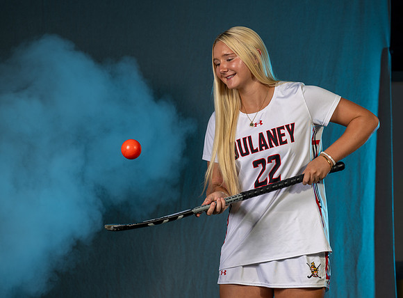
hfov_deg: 13.0
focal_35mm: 153
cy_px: 136
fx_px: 1774
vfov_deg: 9.6
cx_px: 242
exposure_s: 1/200
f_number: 5.6
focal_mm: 115
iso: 80
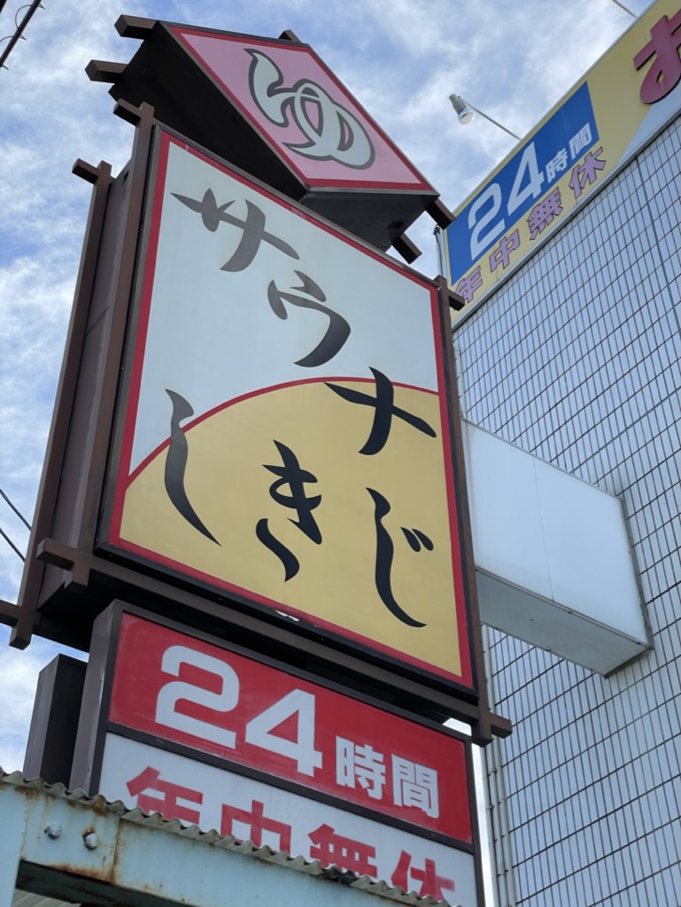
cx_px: 340
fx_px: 1363
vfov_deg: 36.8
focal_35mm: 52
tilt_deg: +43.1
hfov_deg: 28.1
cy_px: 454
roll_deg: -0.9
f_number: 2
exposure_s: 1/639
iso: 25
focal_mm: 6
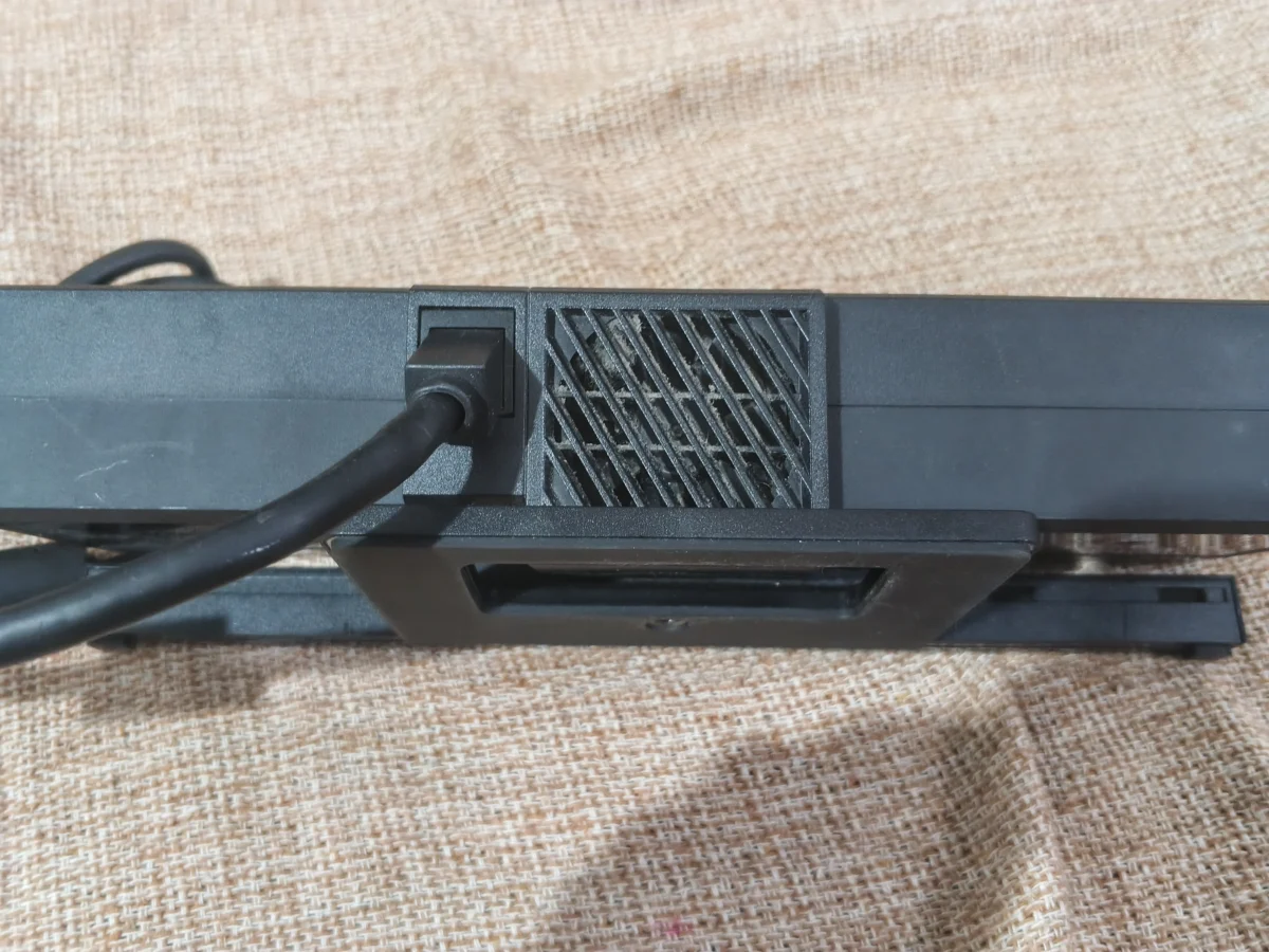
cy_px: 476
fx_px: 843
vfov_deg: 58.9
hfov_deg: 73.9
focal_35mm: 23
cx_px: 634
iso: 1646
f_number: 1.6
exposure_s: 1/30
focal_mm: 4.11
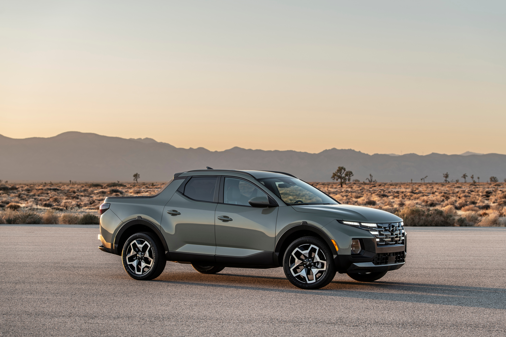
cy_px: 168
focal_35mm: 82
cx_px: 253
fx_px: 1152
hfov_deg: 24.8
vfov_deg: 16.7
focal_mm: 82
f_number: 5
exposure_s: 1/30
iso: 64
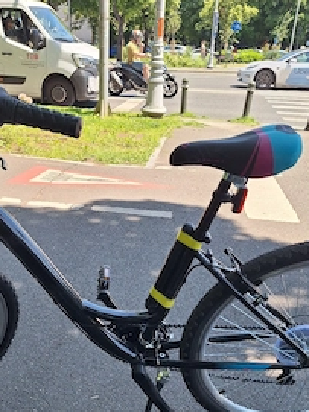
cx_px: 122
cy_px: 286
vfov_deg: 52.6
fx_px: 405
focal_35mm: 34
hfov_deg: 41.5
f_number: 1.8
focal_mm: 5.54
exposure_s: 1/769
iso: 40
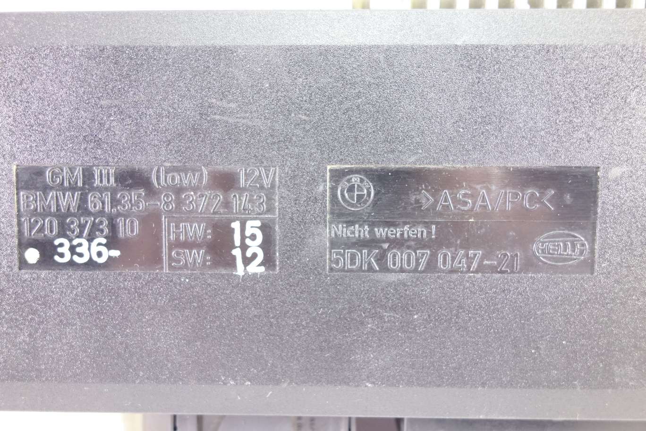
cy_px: 216
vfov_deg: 46.4
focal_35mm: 28
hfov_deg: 65.5
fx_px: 502
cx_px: 323
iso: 1250
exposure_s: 1/30
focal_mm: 10.4
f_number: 2.8
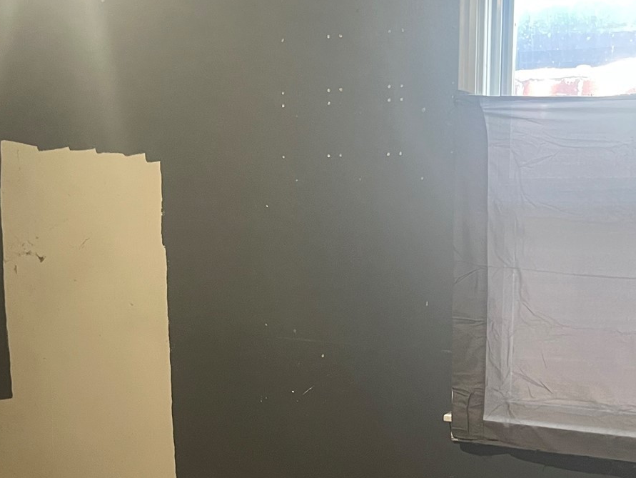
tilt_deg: -8.4
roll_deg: -0.2
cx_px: 241
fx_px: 1029
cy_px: 336
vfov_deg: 25.9
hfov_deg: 34.2
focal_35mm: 56
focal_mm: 5.1
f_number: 1.6
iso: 500
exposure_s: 1/60
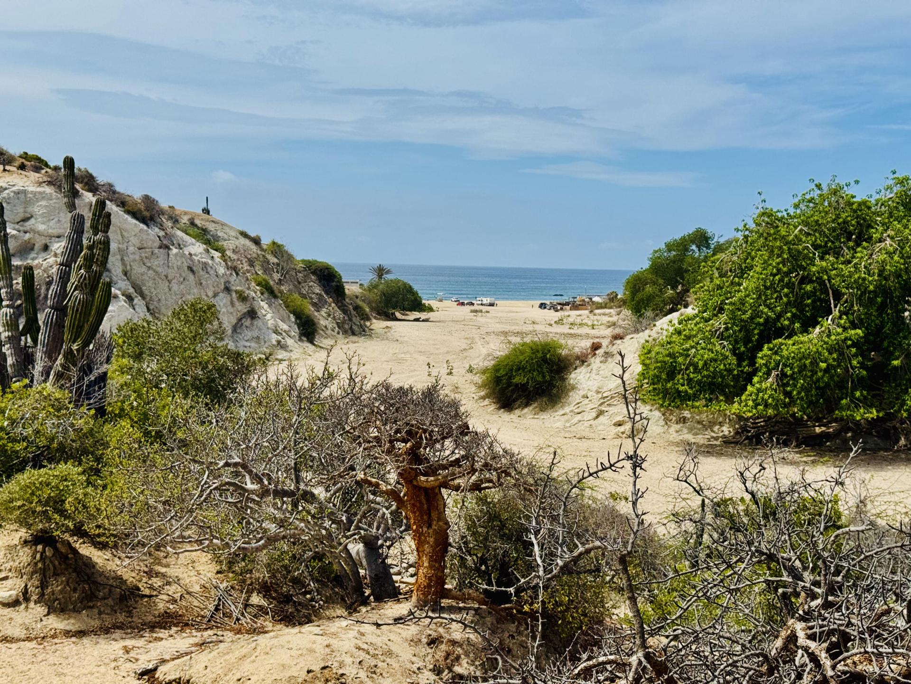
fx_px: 1263
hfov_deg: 39.7
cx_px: 456
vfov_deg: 30.3
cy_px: 342
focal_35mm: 48
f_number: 1.78
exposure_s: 1/7092
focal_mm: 6.76
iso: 64
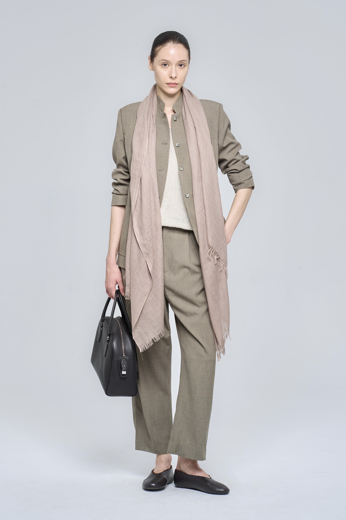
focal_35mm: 85
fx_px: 1225
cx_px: 173
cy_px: 260
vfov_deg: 23.9
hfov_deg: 16.1
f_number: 8
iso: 200
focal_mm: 85
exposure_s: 1/125
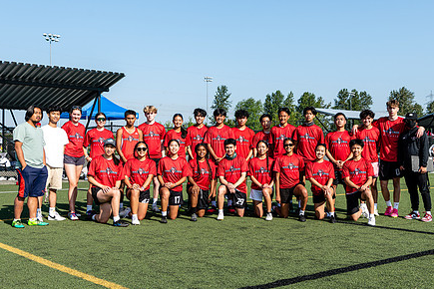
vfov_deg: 28.1
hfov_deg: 41.1
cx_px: 226
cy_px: 153
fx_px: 579
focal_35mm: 48
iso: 64
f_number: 6.3
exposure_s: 1/250
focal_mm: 36
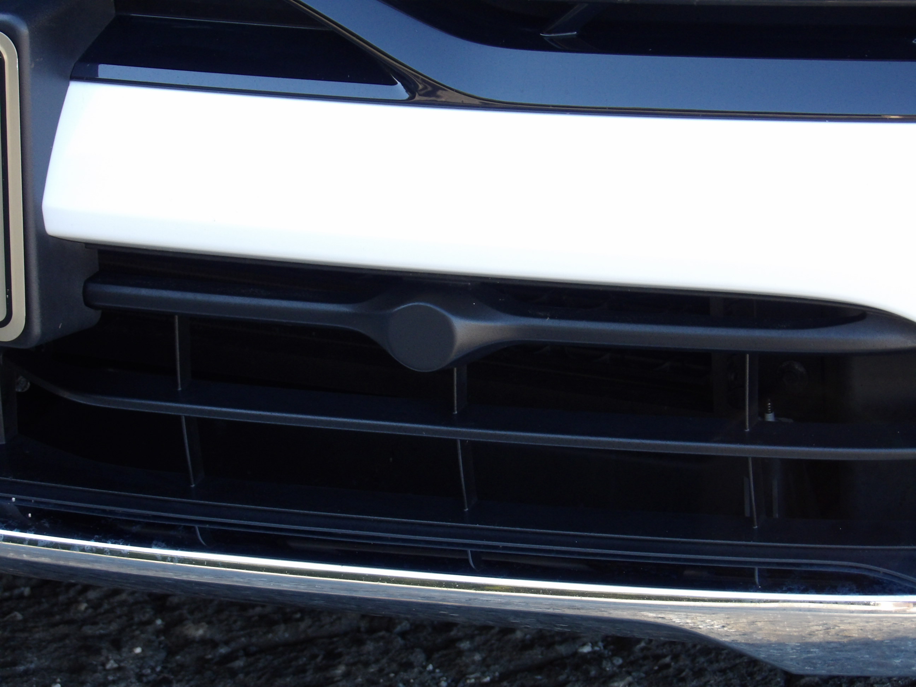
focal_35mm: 198
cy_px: 344
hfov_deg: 10.0
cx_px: 458
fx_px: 5239
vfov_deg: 7.5
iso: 200
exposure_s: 1/67
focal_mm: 35.6
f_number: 4.5
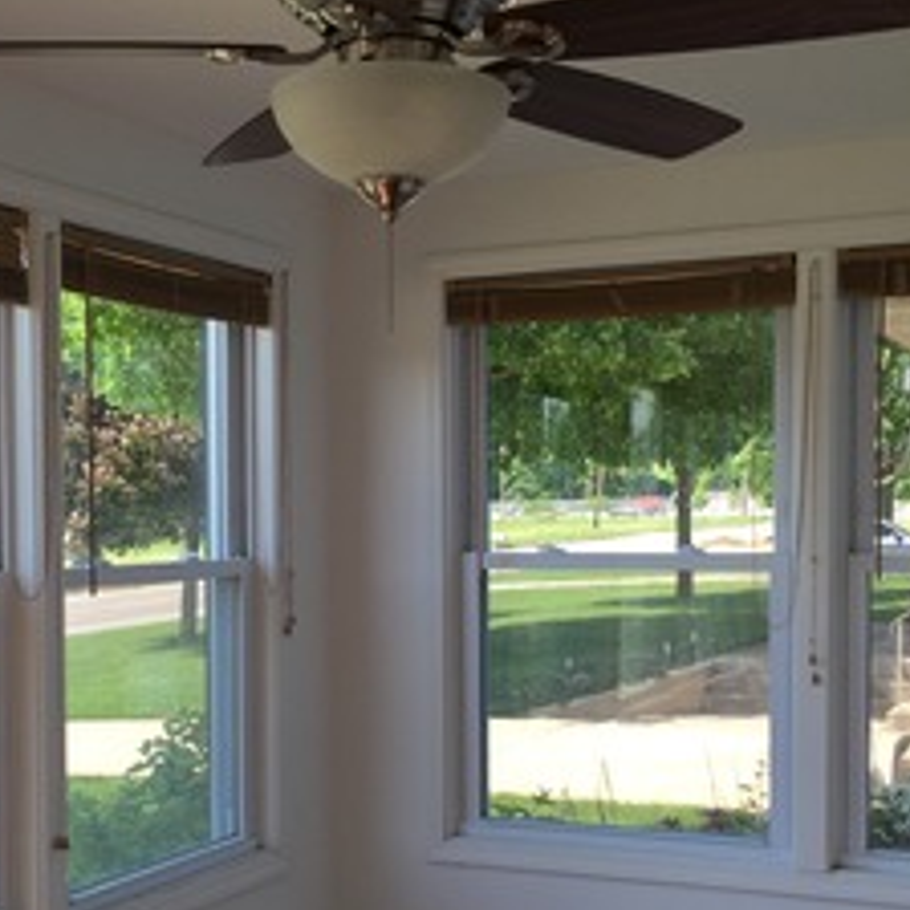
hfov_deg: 31.0
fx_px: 1636
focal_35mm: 55
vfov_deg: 30.7
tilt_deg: -1.3
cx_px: 345
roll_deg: +0.5
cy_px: 638
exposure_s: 1/275
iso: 25
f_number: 2.2
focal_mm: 4.15
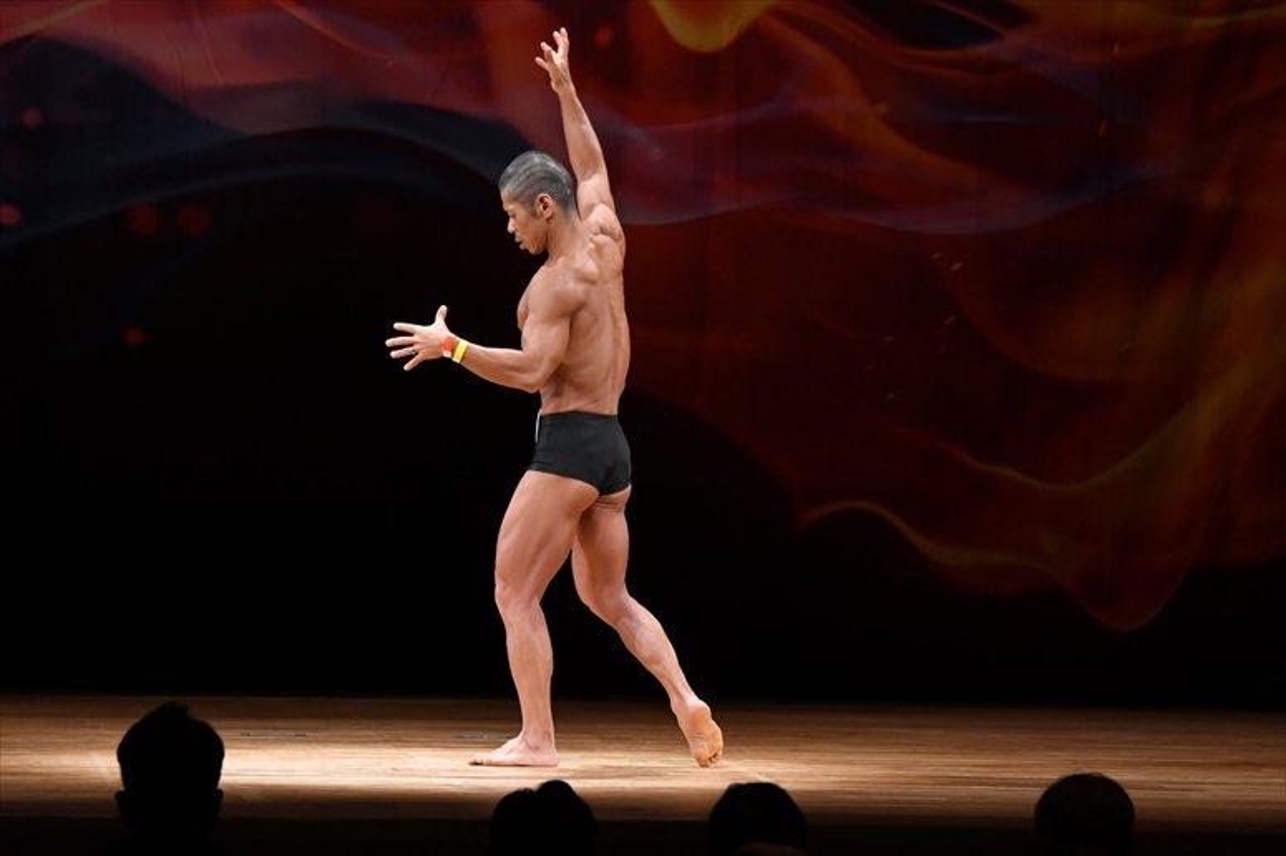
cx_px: 643
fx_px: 7748
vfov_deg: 6.3
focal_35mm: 217
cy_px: 428
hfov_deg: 9.5
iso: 3200
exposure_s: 1/400
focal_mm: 145
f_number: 5.6
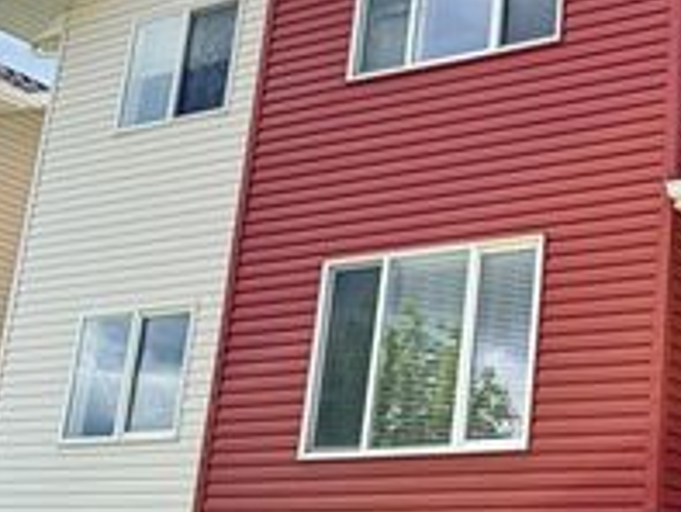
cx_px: 740
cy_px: 278
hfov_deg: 28.8
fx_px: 1201
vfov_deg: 24.0
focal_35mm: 61
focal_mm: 6.76
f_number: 1.78
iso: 80
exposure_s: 1/1524
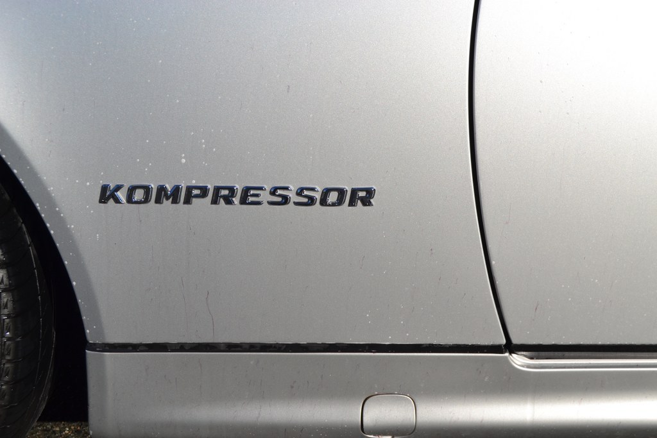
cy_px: 219
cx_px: 328
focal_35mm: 46
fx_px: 849
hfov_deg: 42.3
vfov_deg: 29.0
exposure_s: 1/400
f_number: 8
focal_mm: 31
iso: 100
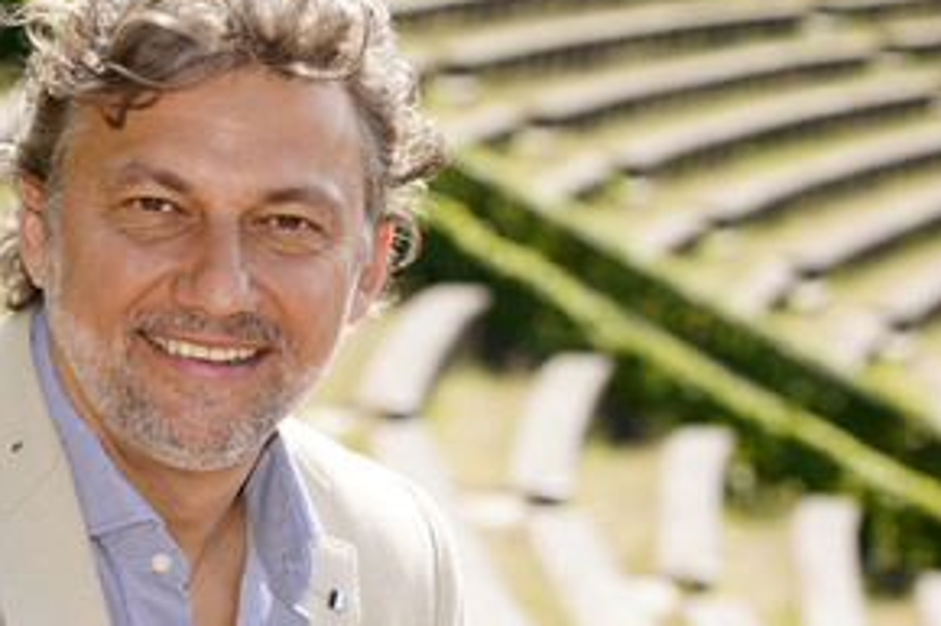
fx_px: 4467
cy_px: 334
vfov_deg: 8.0
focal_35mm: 171
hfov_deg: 12.0
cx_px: 287
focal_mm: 110
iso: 100
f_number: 7.1
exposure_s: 1/100
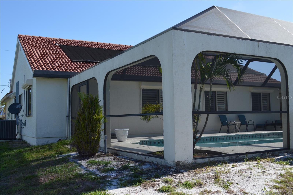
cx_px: 146
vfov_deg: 36.8
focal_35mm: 36
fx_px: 293
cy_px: 98
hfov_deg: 53.2
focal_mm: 24
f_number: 7.1
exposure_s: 1/200
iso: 100
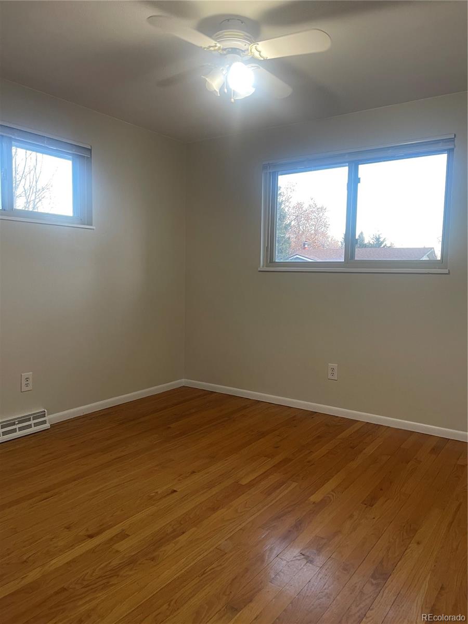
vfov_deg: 69.4
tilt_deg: -4.9
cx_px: 234
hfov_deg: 54.9
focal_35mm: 25
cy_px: 312
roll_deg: -0.8
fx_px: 451
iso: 160
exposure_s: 1/60
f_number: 1.6
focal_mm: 5.1
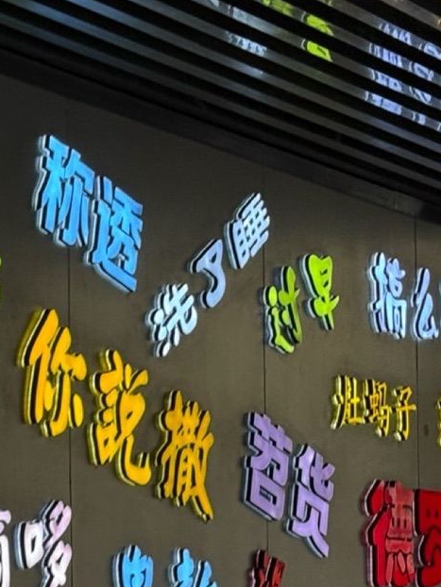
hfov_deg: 9.3
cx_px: -95
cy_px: 501
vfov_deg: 12.4
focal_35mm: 158
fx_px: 2682
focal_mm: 6.76
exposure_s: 1/100
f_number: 1.78
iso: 64
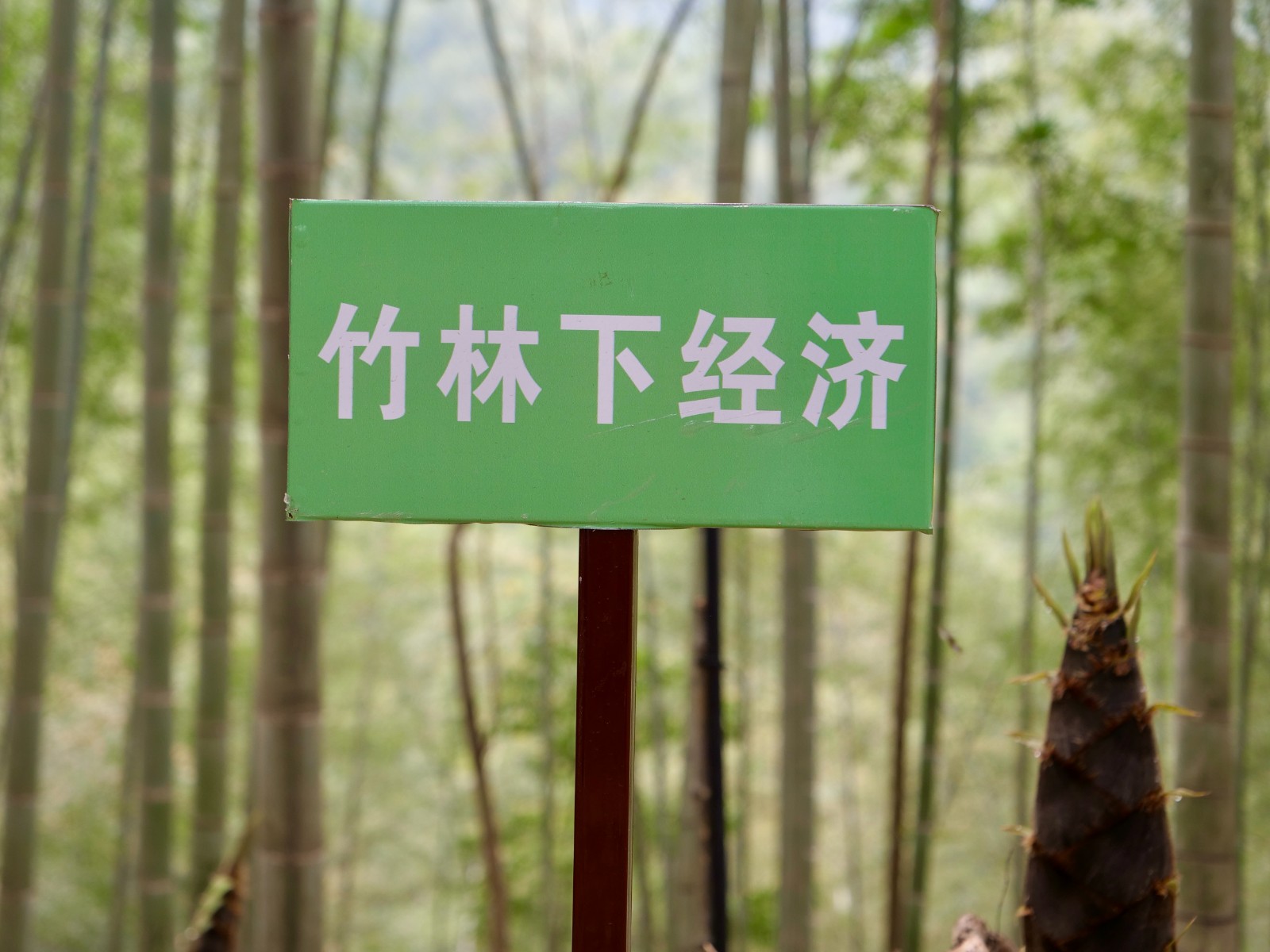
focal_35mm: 80
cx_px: 635
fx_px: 2935
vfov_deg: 18.4
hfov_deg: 24.4
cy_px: 476
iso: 200
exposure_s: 1/200
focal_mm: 40
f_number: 4
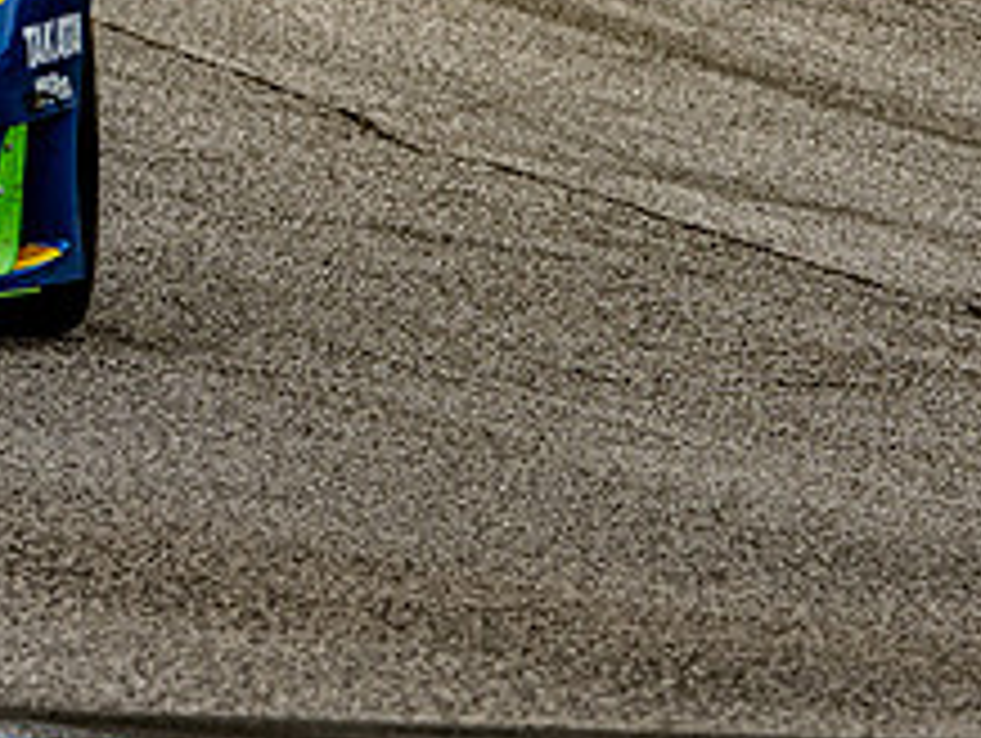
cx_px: -256
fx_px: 45308
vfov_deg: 0.9
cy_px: -205
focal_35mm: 1597
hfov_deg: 1.2
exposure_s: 1/400
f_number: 8
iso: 400
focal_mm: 300
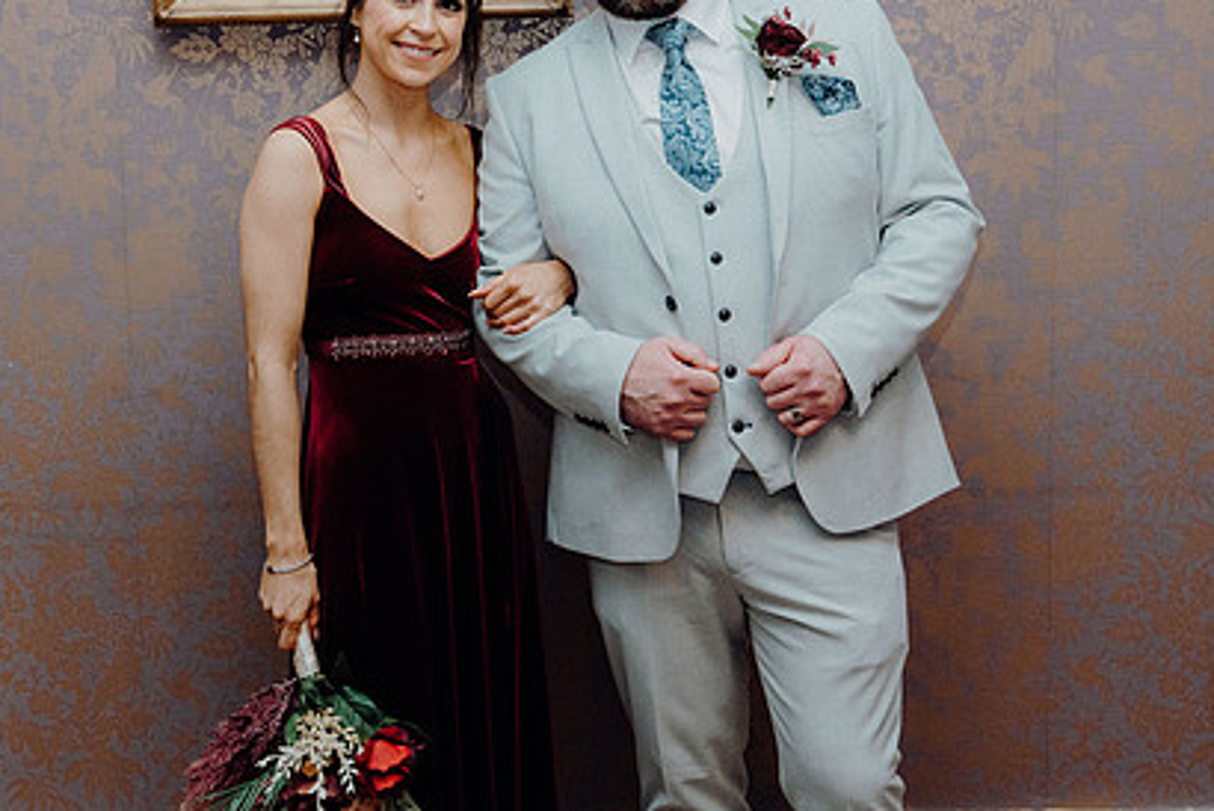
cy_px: 253
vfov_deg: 20.9
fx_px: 2193
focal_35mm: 65
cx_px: 465
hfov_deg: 30.8
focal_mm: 46
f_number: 5
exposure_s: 1/160
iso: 2500
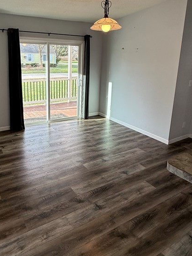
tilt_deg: -11.7
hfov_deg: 52.5
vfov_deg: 66.5
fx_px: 192
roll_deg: -0.9
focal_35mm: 26
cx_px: 72
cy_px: 100
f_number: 2.2
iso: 64
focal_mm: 2.22
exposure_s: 1/120
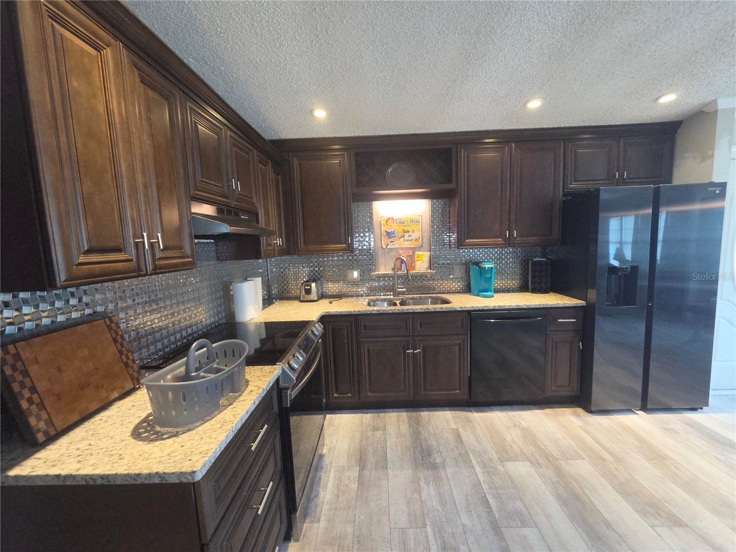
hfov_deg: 106.2
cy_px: 276
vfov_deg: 89.9
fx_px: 276
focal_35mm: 13
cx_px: 368
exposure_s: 1/60
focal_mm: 2.2
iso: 250
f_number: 2.2
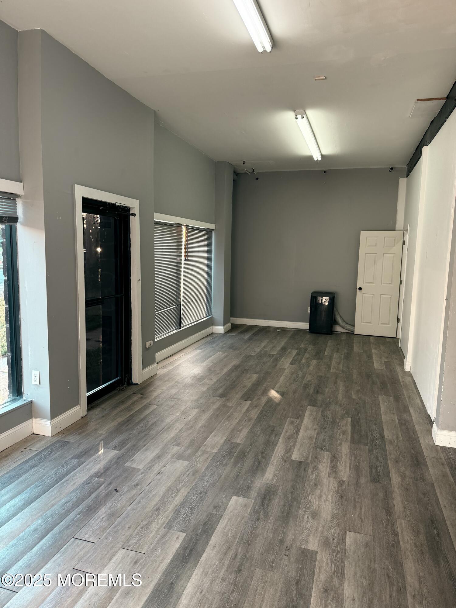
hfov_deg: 56.8
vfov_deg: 71.6
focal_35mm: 24
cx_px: 228
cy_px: 304
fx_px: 422
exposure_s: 1/243
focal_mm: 6.76
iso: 160
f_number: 1.78
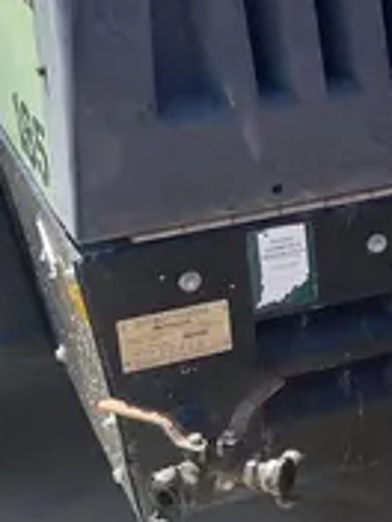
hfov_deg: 12.8
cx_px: 624
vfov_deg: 18.2
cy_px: 227
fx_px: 1631
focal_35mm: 108
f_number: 1.8
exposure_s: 1/1838
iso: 32
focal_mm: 4.25
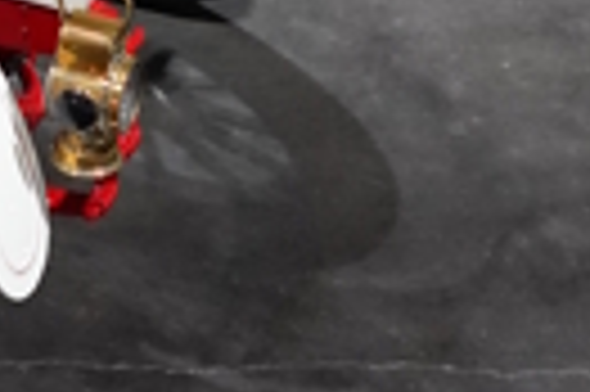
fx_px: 5631
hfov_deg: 5.9
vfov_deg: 4.0
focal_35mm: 344
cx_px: -284
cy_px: 90
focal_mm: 50
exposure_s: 1/160
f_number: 2.5
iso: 1600
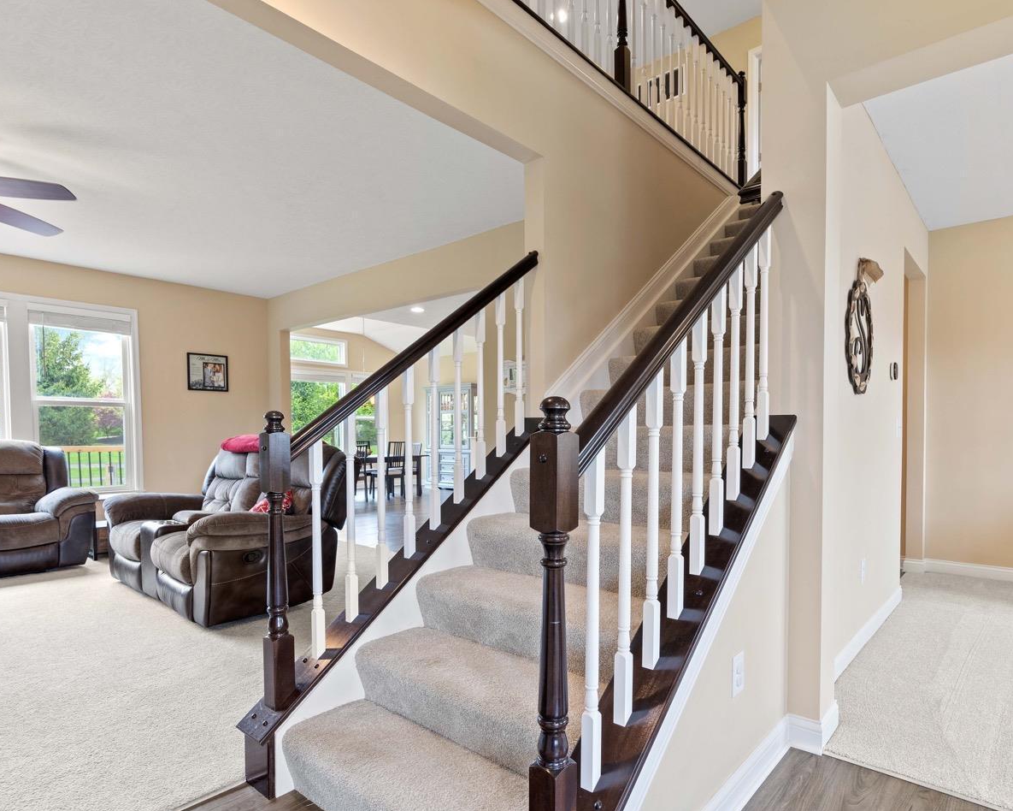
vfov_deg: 70.8
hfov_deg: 82.8
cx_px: 575
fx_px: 570
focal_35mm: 19
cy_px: 427
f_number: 9
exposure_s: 1/1.67
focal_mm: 16
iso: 250
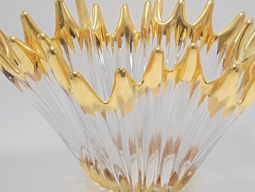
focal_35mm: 65
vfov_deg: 22.6
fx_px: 479
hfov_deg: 29.8
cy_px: 93
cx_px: 139
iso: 100
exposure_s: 1/40
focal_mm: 8.9
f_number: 4.8
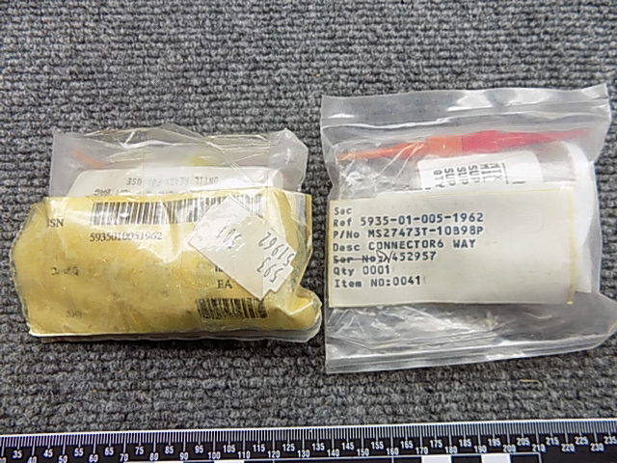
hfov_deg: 73.9
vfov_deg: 58.9
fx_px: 410
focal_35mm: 23
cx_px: 308
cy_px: 232
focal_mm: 4
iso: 80
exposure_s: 1/80
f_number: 3.1
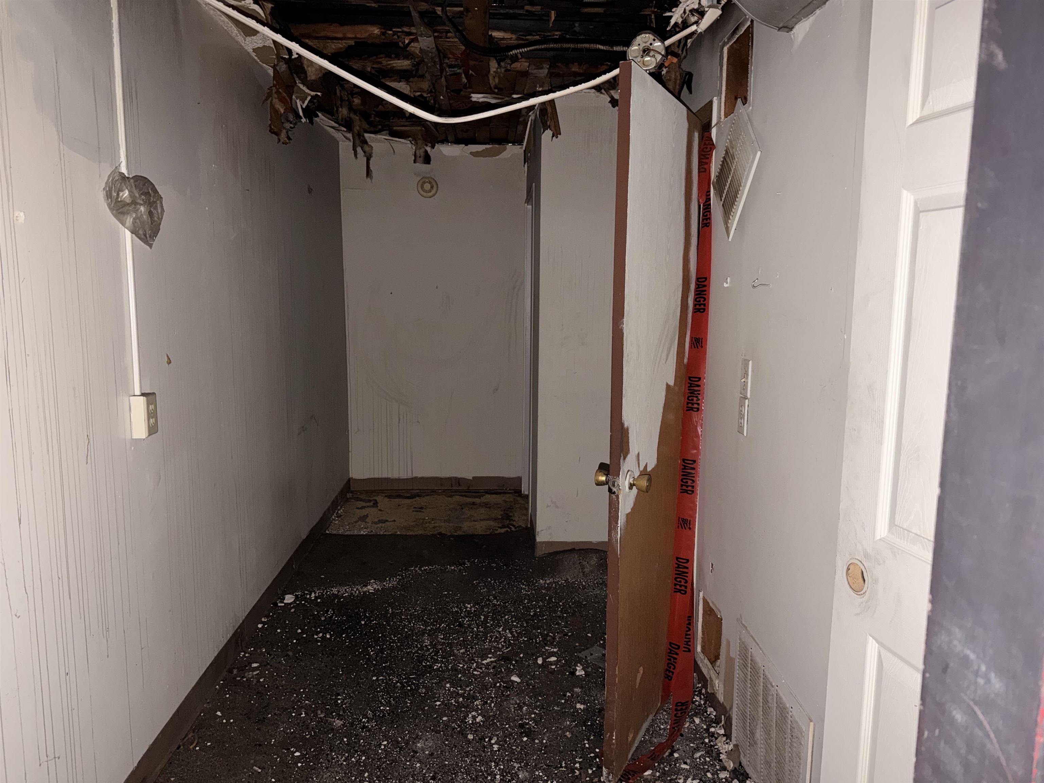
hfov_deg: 71.6
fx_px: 724
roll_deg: +0.0
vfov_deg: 56.8
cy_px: 392
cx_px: 522
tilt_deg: -7.5
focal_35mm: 24
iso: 125
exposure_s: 1/4
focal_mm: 6.76
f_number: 1.78
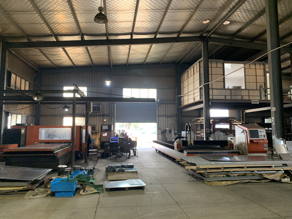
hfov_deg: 67.3
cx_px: 146
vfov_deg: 53.1
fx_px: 219
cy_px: 110
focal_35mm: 26
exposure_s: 1/50
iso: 320
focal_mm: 4.25
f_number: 1.8
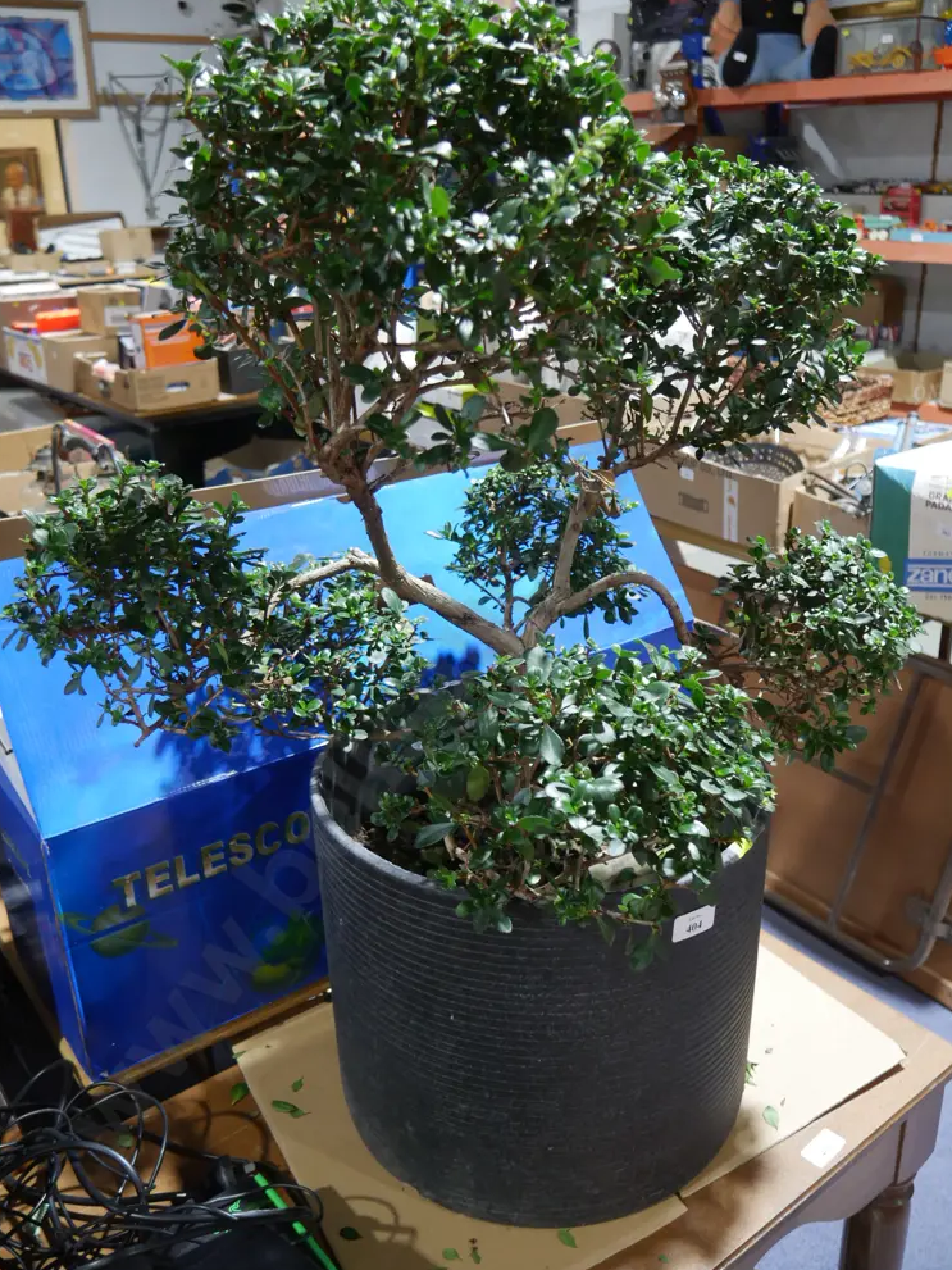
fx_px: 1137
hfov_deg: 45.4
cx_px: 483
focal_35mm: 31
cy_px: 623
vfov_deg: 58.4
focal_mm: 15
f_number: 3.6
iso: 1000
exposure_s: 1/60
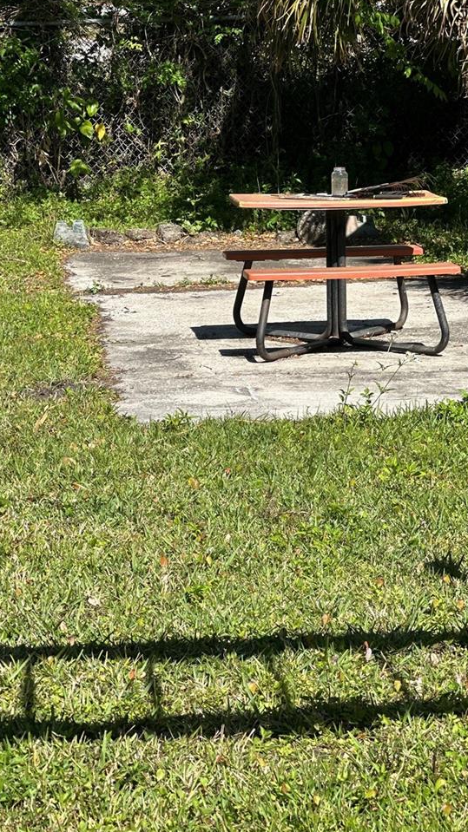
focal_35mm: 105
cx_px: 274
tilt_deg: -8.4
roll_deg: +1.4
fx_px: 2318
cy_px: 370
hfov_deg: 11.5
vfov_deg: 20.4
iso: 32
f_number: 2.8
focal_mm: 9
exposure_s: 1/579
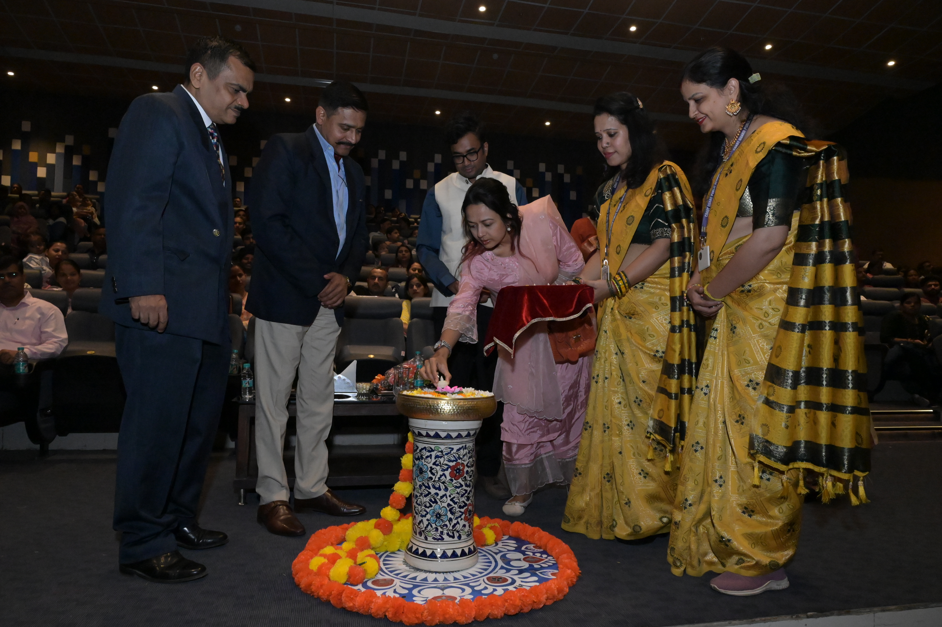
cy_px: 314
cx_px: 471
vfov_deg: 53.1
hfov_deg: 73.8
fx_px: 628
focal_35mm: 24
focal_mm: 24
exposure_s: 1/160
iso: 12800
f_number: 10
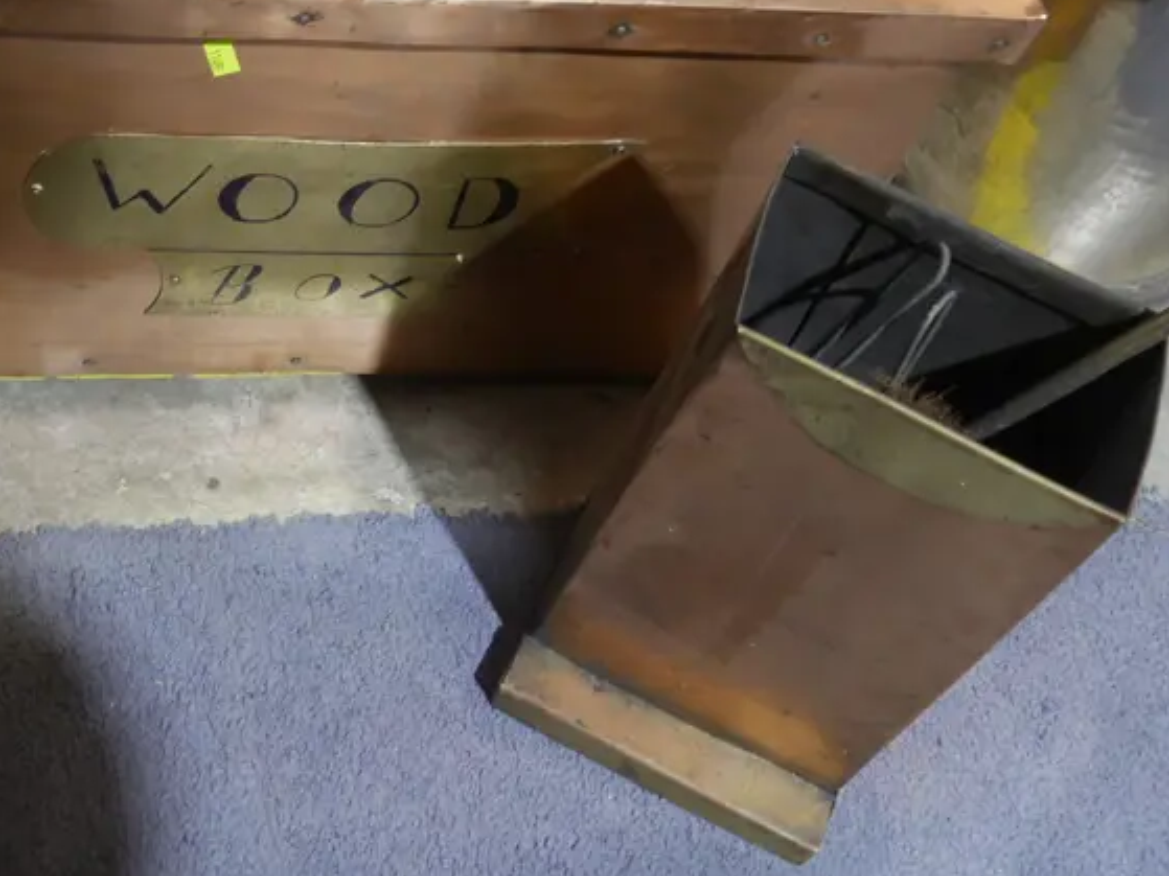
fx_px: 1857
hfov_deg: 34.0
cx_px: 257
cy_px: 232
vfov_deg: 26.3
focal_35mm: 55
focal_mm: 15
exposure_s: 1/60
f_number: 3.6
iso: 800
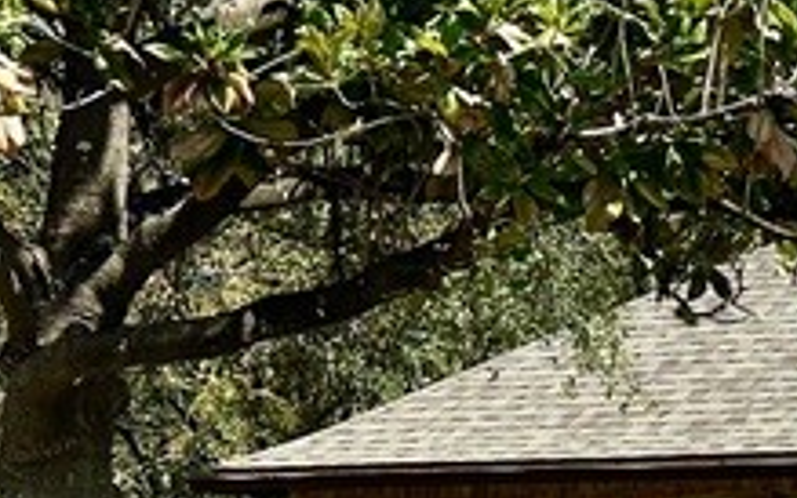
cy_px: 418
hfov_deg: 14.5
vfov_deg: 11.0
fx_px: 2585
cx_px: 1605
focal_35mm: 119
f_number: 1.78
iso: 80
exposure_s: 1/3861
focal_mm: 6.86
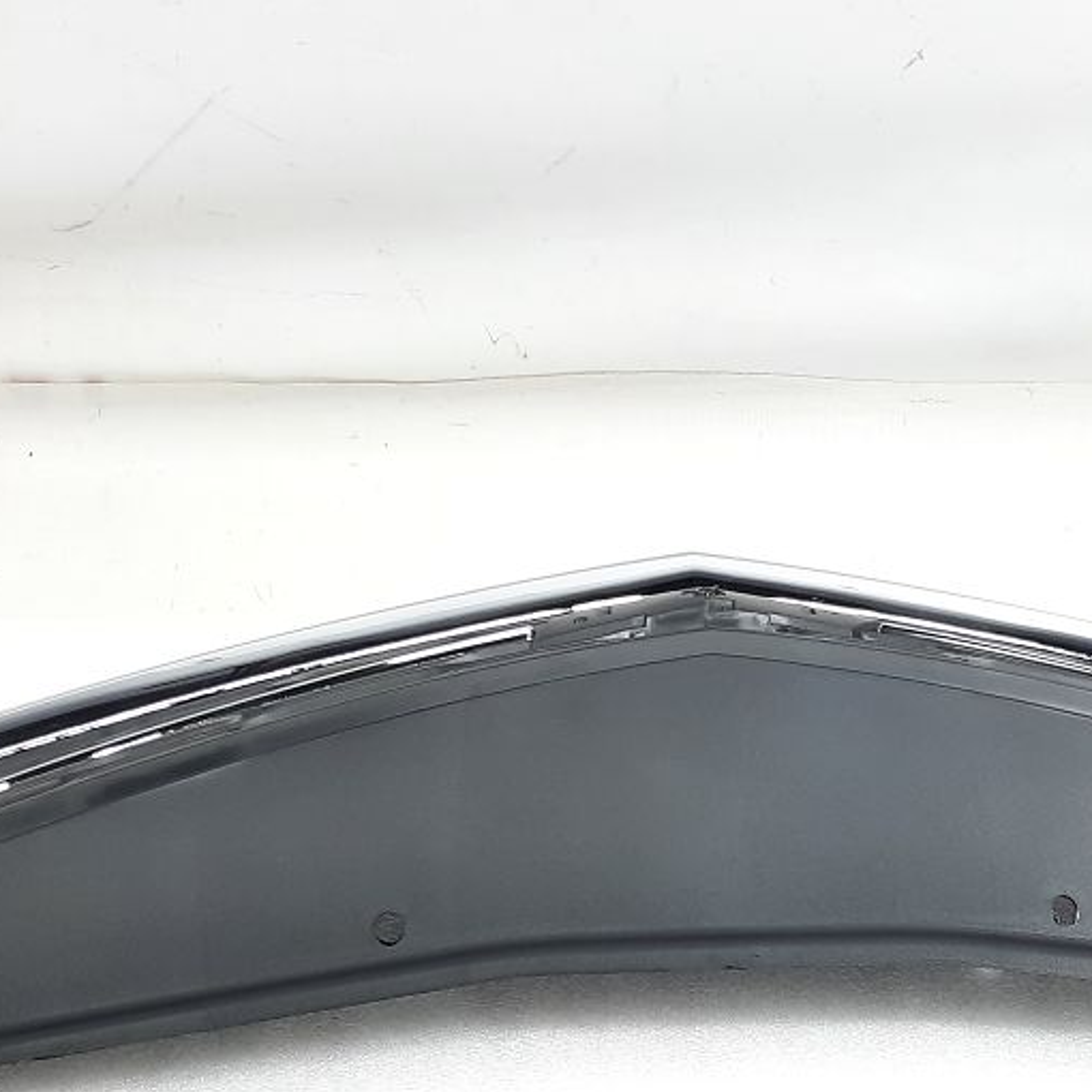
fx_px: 1856
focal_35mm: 52
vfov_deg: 32.5
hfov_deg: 32.7
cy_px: 722
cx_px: 653
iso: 80
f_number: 2
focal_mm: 4.6
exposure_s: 1/50
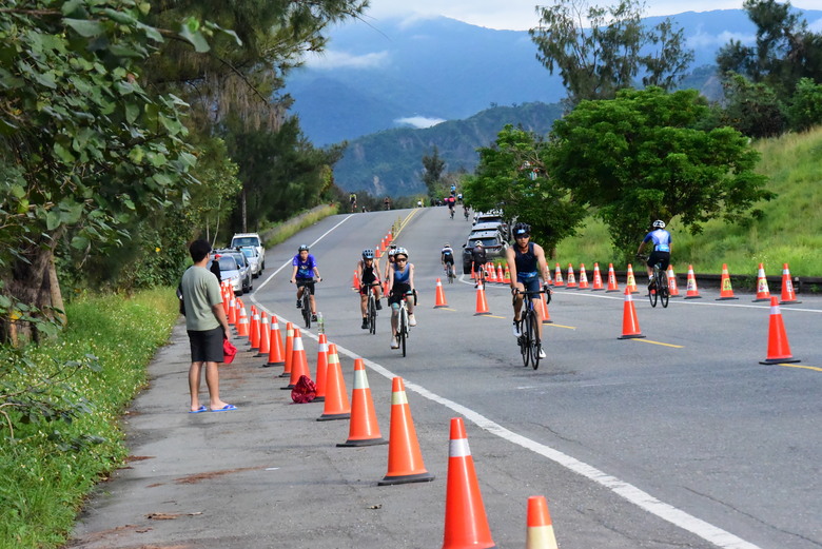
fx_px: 3084
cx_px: 411
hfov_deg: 15.2
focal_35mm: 135
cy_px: 274
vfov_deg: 10.2
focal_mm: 135
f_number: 13
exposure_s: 1/2500
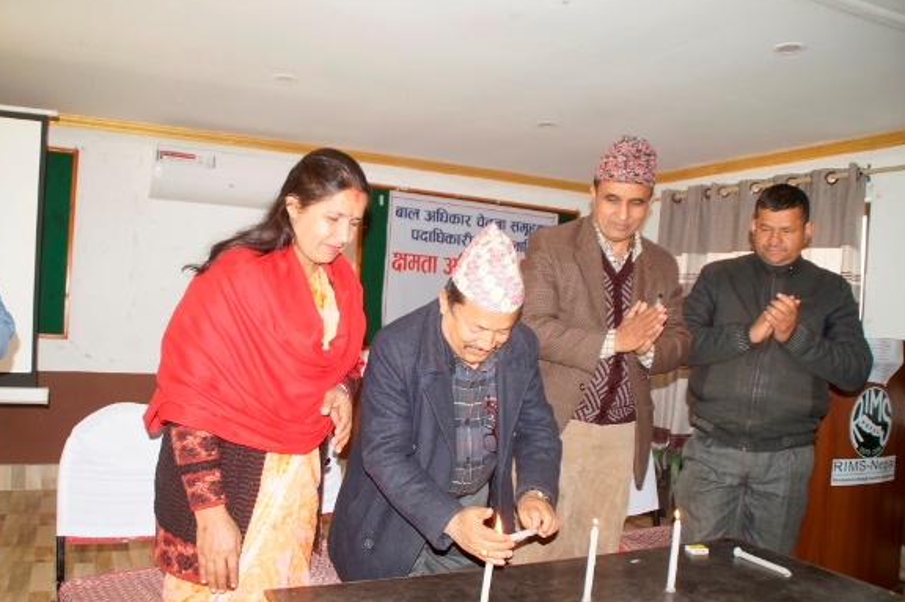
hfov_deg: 62.0
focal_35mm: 30
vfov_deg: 43.5
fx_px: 754
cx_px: 437
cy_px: 323
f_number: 4
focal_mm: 18
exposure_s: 1/60
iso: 500
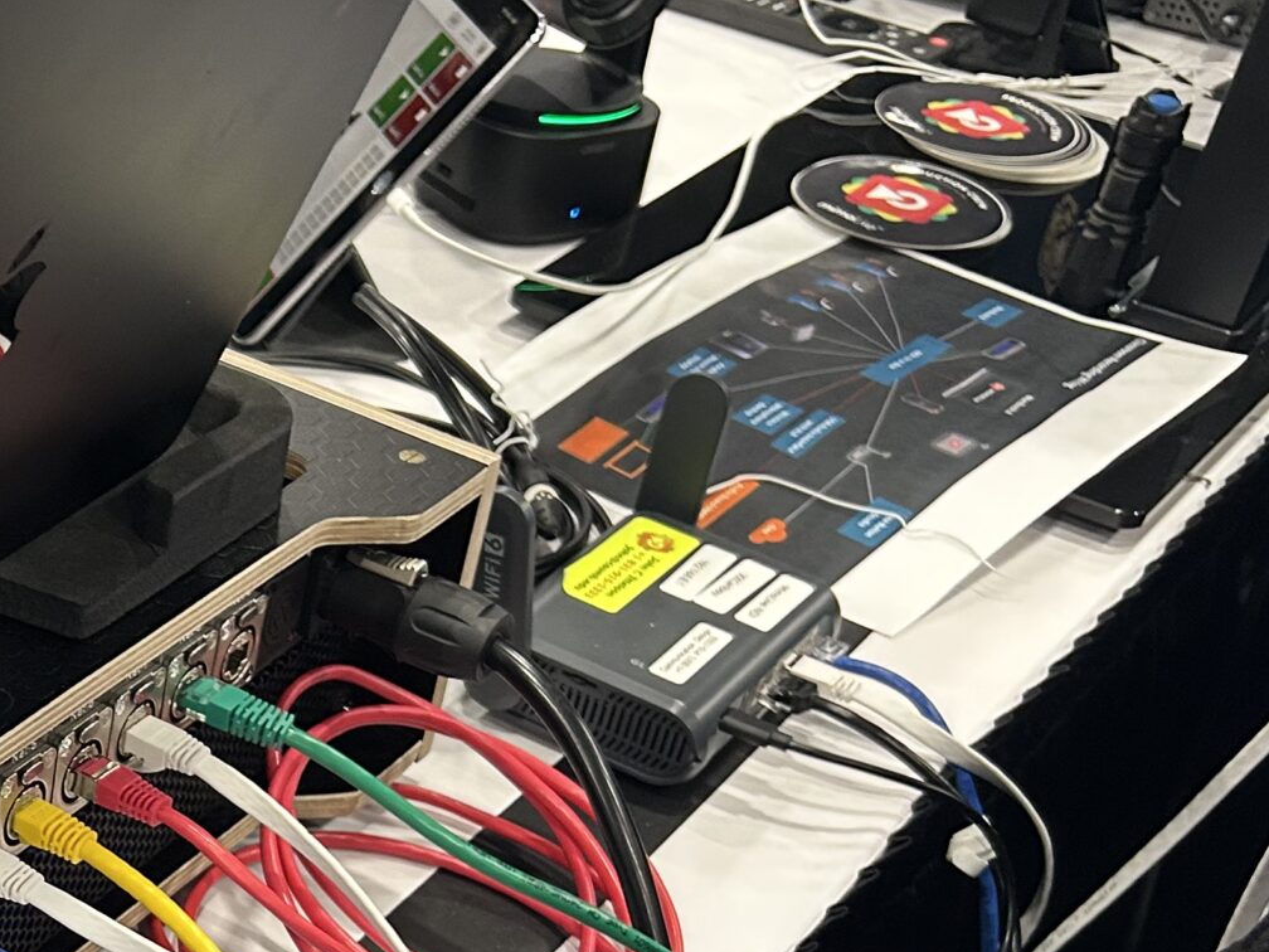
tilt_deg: -40.7
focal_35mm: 66
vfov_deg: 21.5
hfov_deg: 26.4
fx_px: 2420
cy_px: 946
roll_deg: -2.0
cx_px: -222
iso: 160
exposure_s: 1/60
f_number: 1.5
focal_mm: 5.7
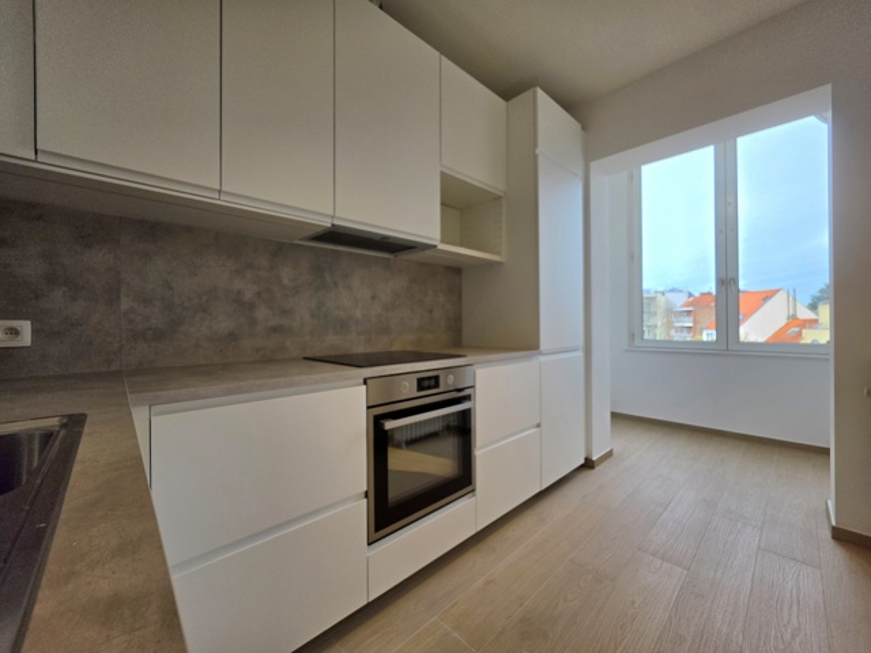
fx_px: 327
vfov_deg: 89.9
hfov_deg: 106.2
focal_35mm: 13
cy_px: 326
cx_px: 436
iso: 32
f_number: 1.9
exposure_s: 1/455
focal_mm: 2.2
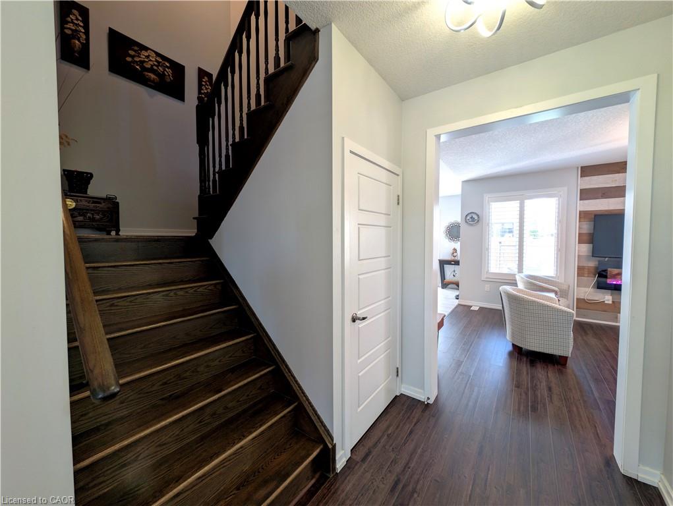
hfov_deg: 110.5
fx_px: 234
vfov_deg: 94.6
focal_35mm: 12
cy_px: 253
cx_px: 336
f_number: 1.95
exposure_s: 1/15
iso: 45
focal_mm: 2.23
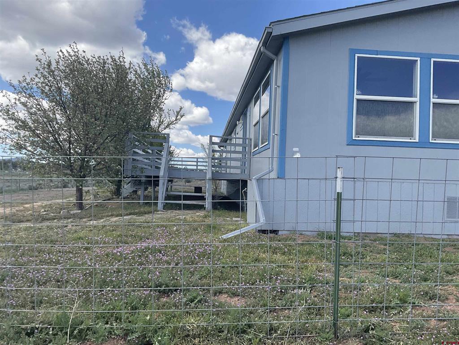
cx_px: 230
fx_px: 385
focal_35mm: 29
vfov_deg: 48.2
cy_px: 172
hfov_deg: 61.7
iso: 16
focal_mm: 3
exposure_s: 1/1035
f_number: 1.8
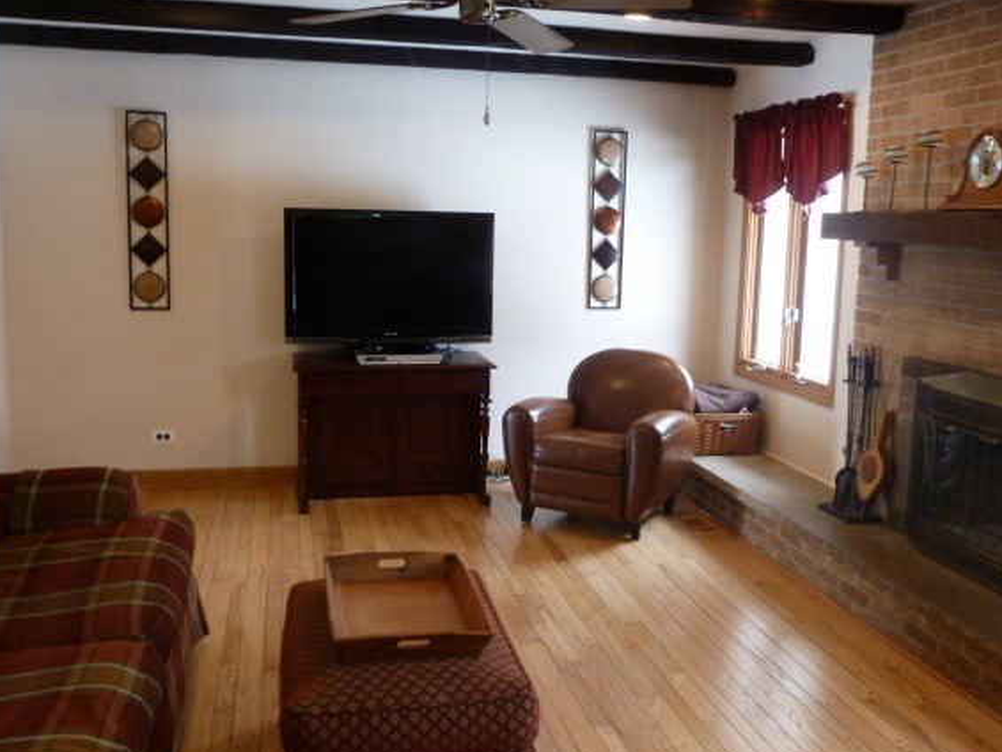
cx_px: 525
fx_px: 984
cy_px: 380
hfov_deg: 53.9
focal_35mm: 34
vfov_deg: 41.8
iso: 400
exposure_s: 1/30
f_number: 3.4
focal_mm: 5
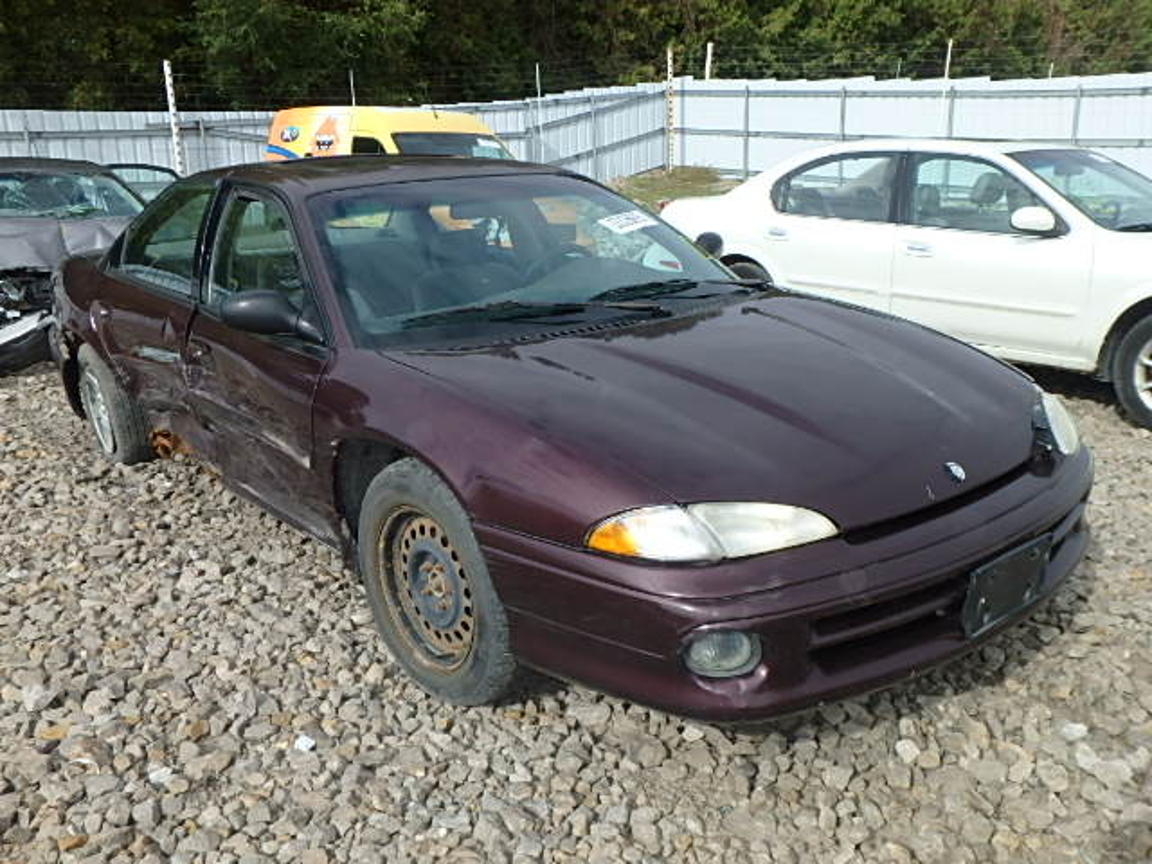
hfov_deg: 58.4
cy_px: 432
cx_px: 576
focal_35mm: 31
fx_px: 1032
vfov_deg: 45.4
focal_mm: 5.6
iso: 125
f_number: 4.7
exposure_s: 1/640
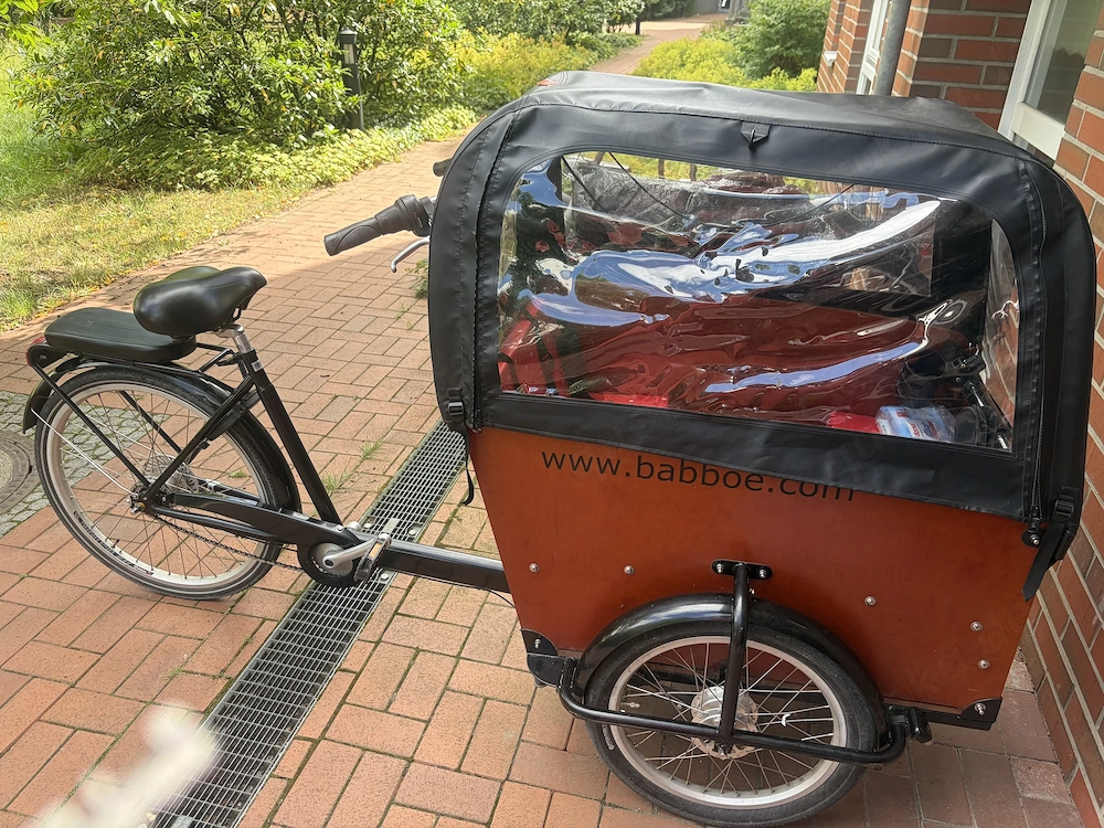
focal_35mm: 26
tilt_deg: -27.4
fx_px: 829
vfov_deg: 53.1
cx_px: 552
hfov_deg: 67.3
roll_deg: -1.7
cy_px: 414
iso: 50
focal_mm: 5.96
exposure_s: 1/313
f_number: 1.6
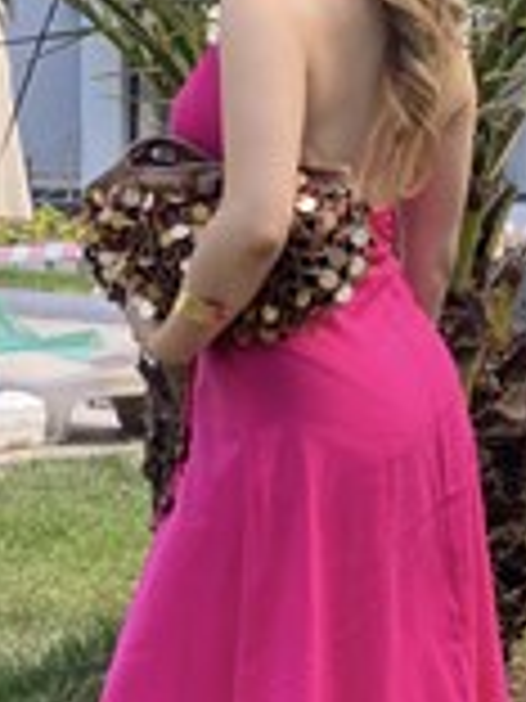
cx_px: 283
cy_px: 452
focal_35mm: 138
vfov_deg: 14.3
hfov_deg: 10.7
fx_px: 2796
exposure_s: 1/122
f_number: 2
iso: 160
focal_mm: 6
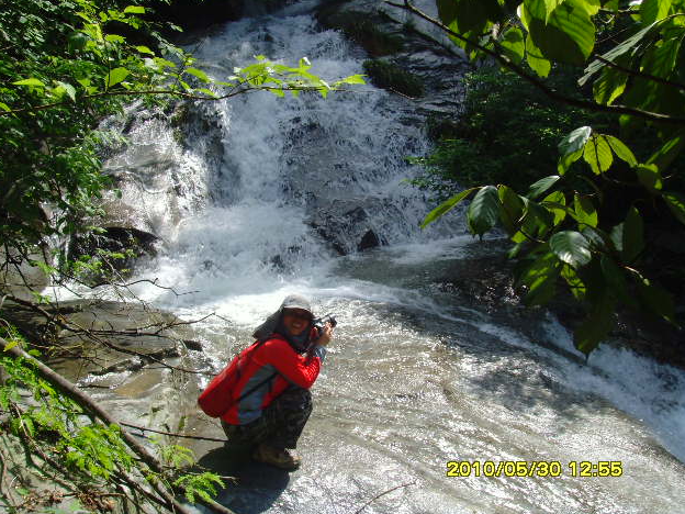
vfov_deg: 36.0
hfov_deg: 46.8
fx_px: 792
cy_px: 260
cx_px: 337
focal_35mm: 40
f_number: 6.3
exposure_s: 1/180
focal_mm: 6.6
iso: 80
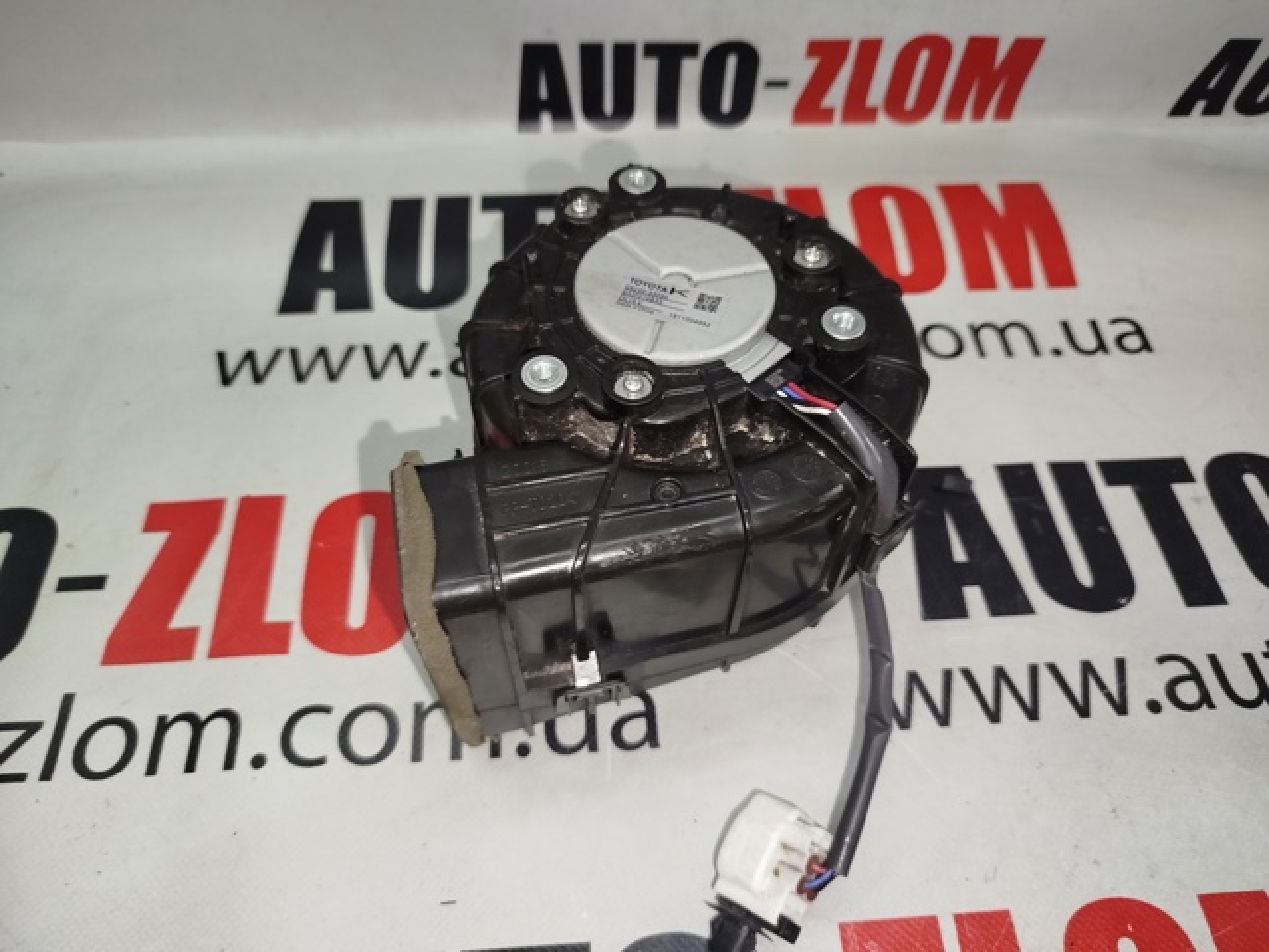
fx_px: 880
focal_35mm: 24
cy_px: 476
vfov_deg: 56.8
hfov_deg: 71.6
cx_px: 634
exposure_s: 1/33
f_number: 1.7
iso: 320
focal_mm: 5.31
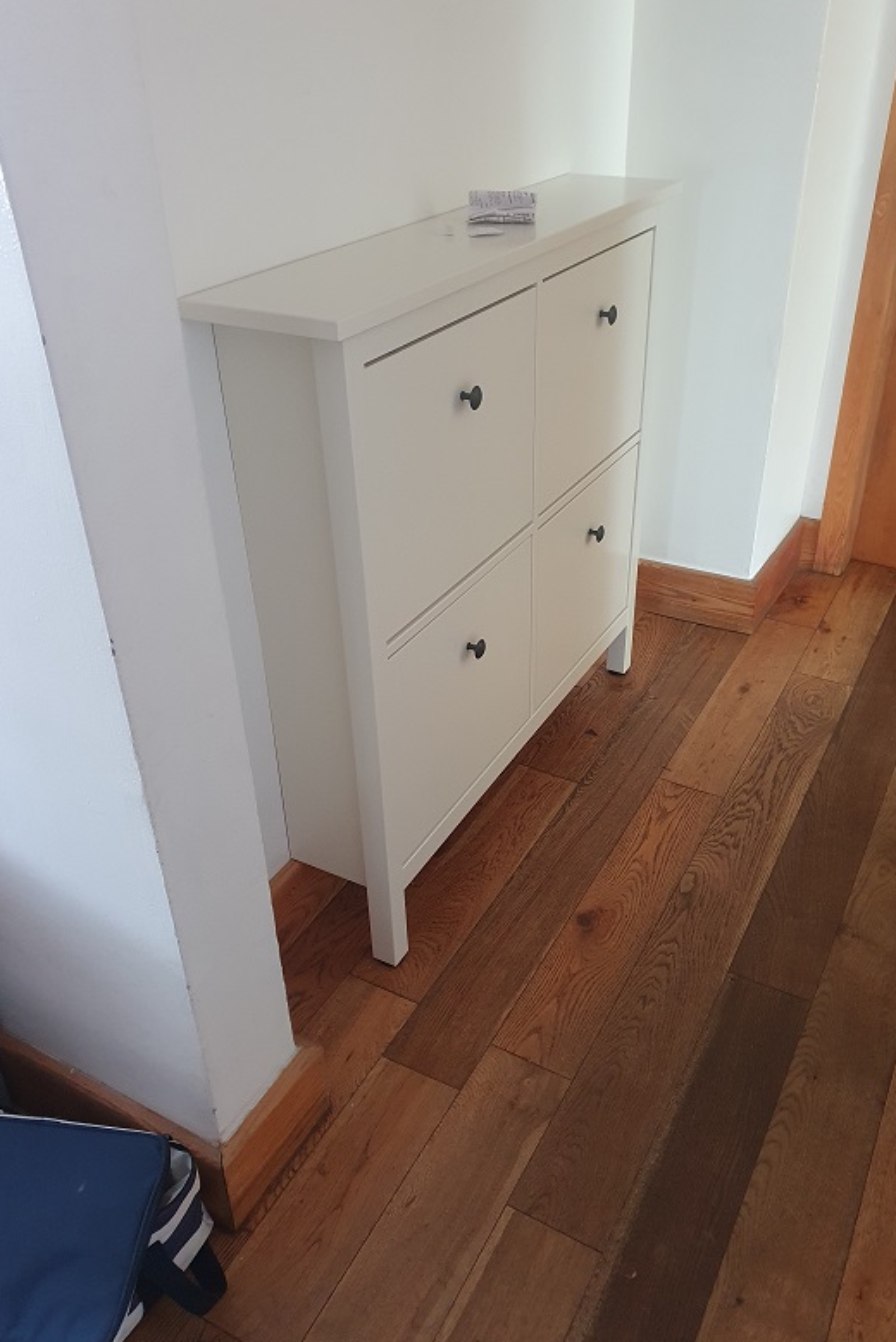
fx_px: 1044
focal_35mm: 28
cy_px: 673
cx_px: 473
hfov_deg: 46.4
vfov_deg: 65.5
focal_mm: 4.32
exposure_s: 1/50
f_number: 1.5
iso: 400
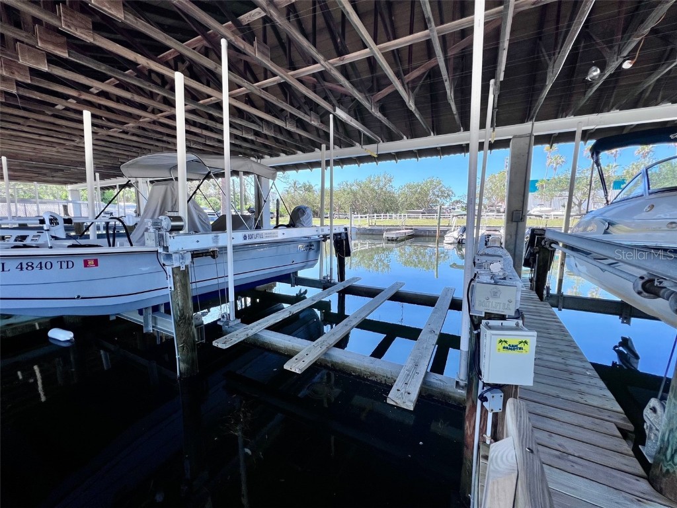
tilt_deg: -8.1
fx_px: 254
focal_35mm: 13
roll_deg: +0.0
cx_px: 338
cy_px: 254
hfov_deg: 106.2
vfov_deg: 89.9
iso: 32
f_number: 1.8
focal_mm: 1.57
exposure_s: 1/351
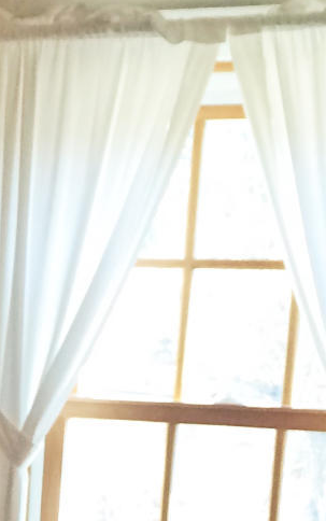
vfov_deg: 15.9
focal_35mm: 127
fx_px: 1803
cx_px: -313
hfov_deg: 9.7
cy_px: 607
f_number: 2.2
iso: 32
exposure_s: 1/30
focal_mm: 4.15
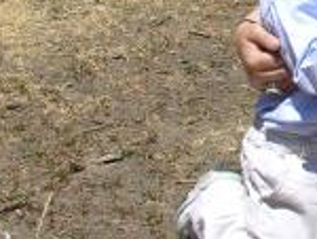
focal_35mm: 149
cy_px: -32
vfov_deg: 9.9
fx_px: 1367
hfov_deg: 12.5
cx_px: 484
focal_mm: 8.9
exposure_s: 1/217
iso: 50
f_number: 6.3
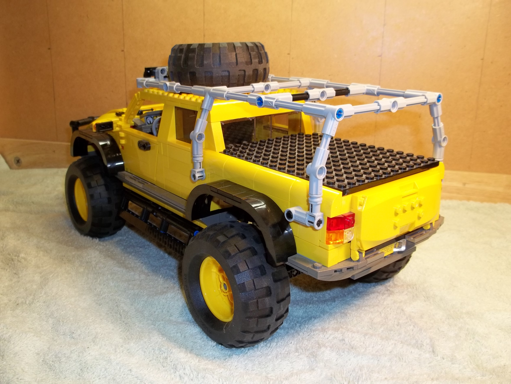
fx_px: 487
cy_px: 192
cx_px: 256
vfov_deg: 42.9
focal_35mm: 33
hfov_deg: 55.4
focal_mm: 5.9
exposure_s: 1/30
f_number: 3.3
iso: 64
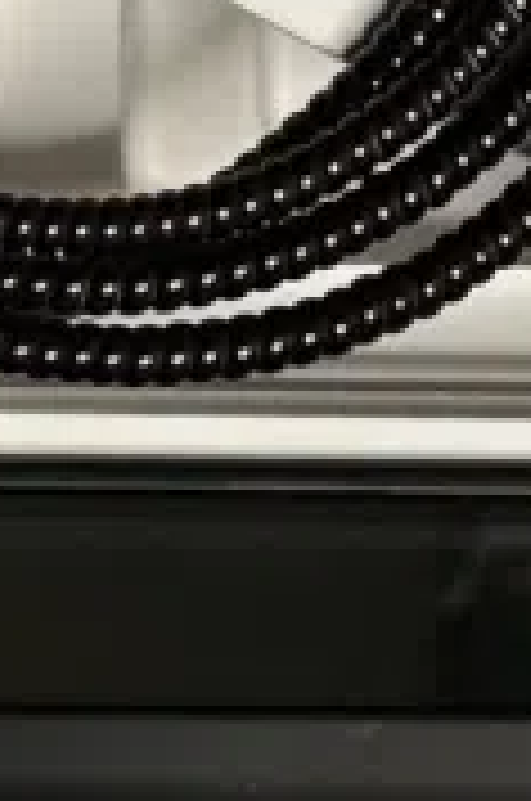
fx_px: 1999
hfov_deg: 15.1
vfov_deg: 22.7
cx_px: 256
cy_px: 441
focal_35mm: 90
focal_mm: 6.86
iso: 80
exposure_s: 1/100
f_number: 1.78
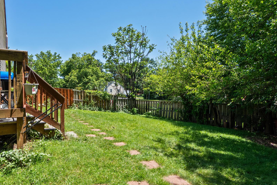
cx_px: 108
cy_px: 92
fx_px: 169
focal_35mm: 22
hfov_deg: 77.5
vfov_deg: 57.3
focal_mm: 17
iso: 800
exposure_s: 1/320
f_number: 8
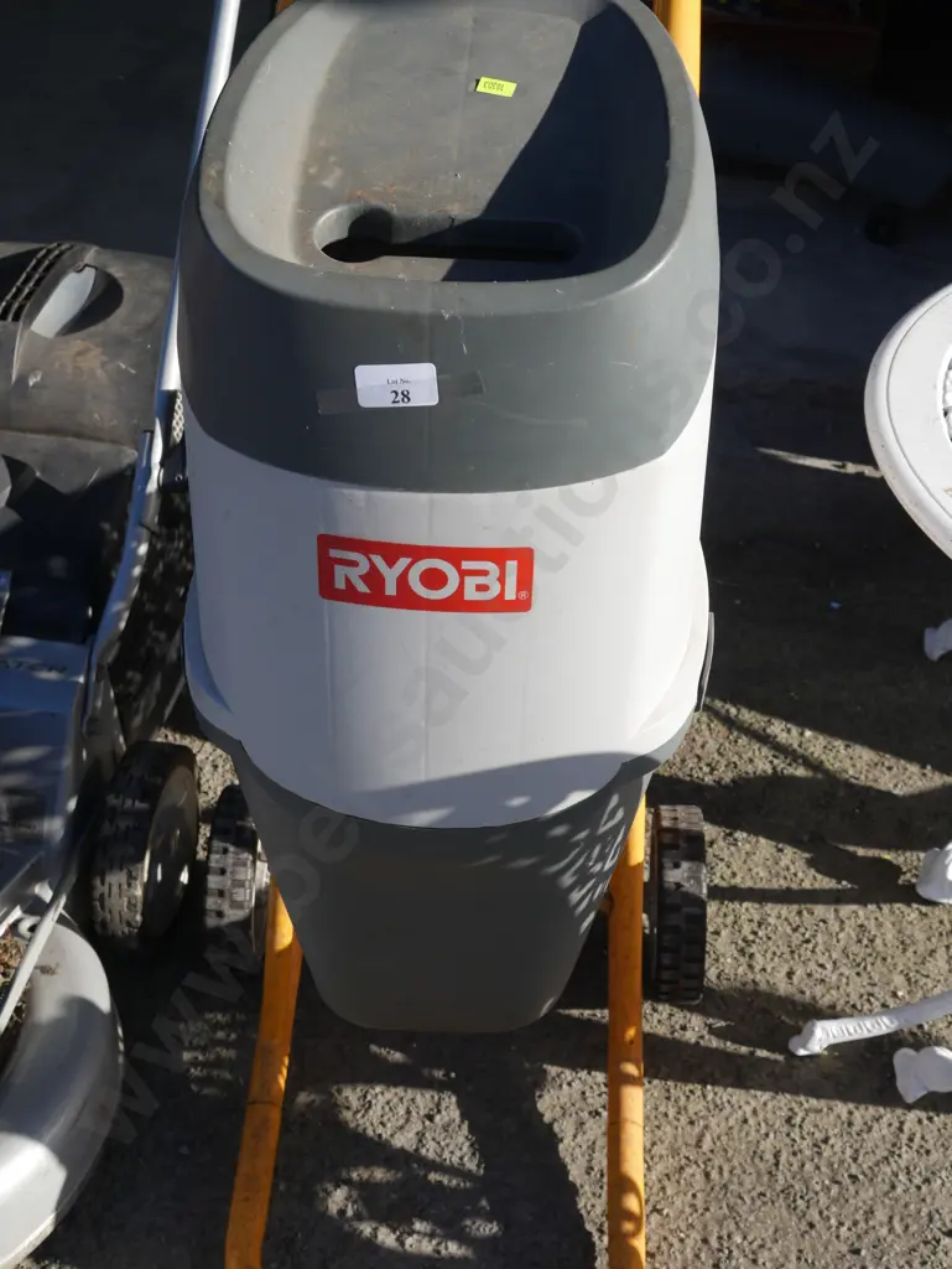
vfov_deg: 38.2
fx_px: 1832
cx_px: 476
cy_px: 634
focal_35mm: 50
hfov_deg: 29.1
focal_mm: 25
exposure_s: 1/250
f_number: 8
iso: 200
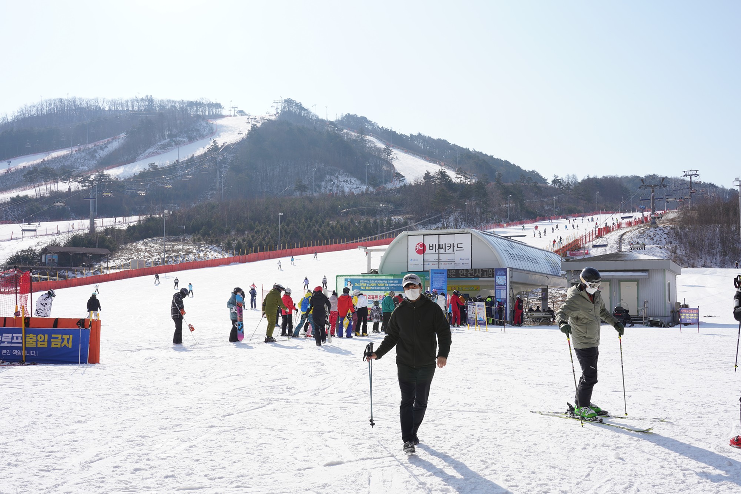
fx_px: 659
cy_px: 247
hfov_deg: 58.7
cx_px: 370
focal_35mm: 32
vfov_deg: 41.1
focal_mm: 32
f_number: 14
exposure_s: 1/100
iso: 100
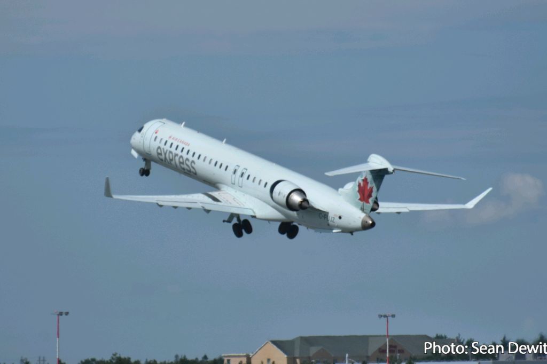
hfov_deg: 4.6
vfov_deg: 3.1
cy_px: 182
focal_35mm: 450
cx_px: 274
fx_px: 6835
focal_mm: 300
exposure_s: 1/8000
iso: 500
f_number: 5.6
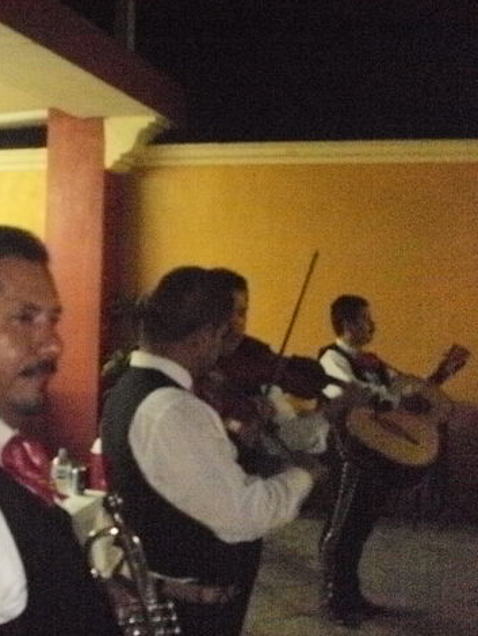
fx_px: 901
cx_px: 49
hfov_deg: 28.6
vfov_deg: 38.9
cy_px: 323
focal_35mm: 49
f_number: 3.5
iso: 1600
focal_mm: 6.3
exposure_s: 1/30
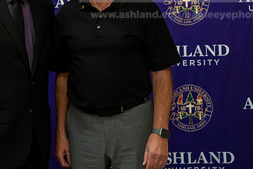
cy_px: 30
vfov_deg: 15.1
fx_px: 632
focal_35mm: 90
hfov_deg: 22.2
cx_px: 32
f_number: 2.8
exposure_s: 1/400
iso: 5000
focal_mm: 47
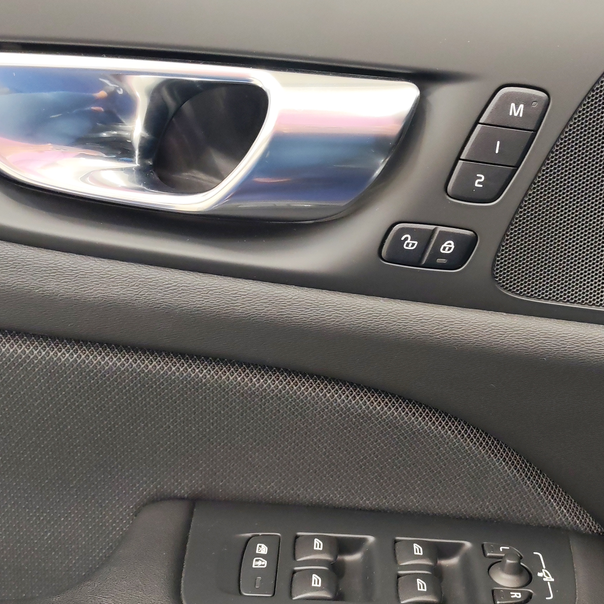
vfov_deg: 33.3
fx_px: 1007
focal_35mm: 51
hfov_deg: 33.0
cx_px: 427
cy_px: 350
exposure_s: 1/50
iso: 800
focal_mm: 6.12
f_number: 1.9
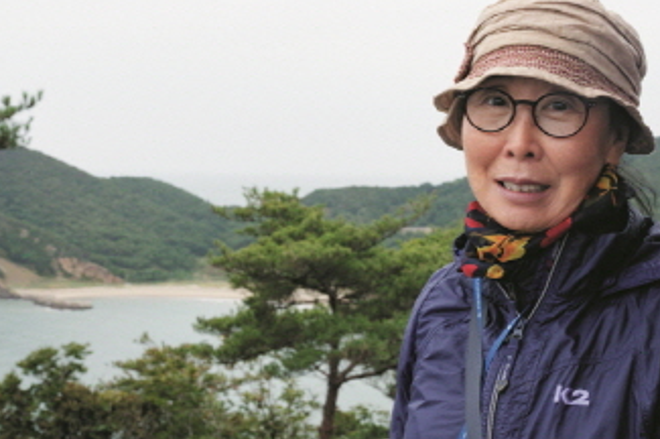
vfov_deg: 22.6
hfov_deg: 33.4
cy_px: 202
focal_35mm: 60
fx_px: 1099
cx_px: 335
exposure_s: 1/640
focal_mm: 39
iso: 2000
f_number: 10
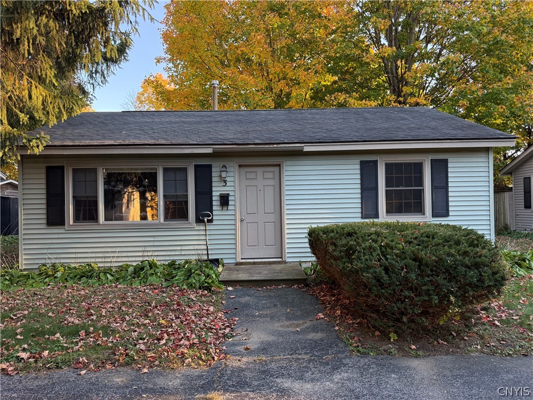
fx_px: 370
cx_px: 266
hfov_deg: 71.6
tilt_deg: +0.6
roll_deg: +1.7
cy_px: 200
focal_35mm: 24
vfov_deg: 56.8
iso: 200
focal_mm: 6.76
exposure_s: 1/187
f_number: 1.78
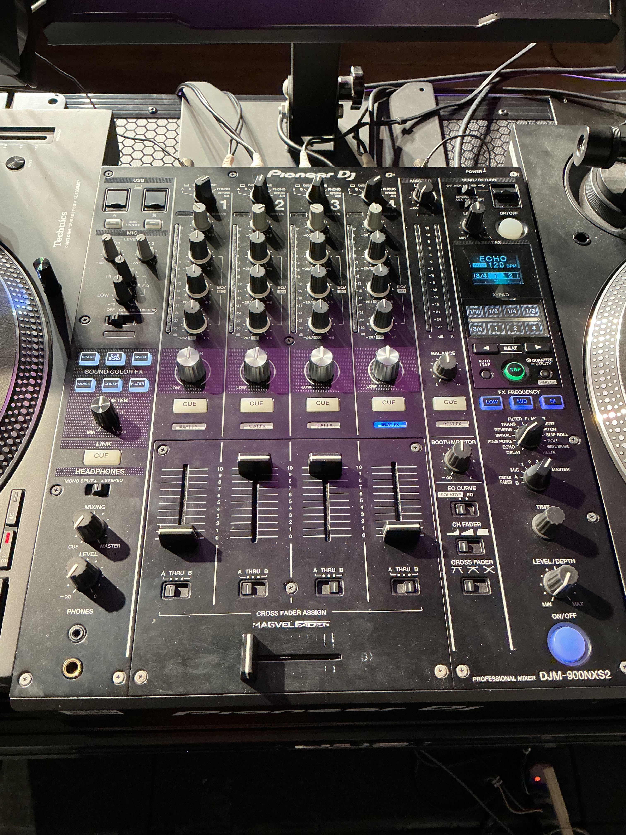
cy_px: 418
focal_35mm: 29
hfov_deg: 48.2
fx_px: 699
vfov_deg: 61.7
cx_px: 313
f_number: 1.8
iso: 200
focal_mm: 3
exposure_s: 1/60
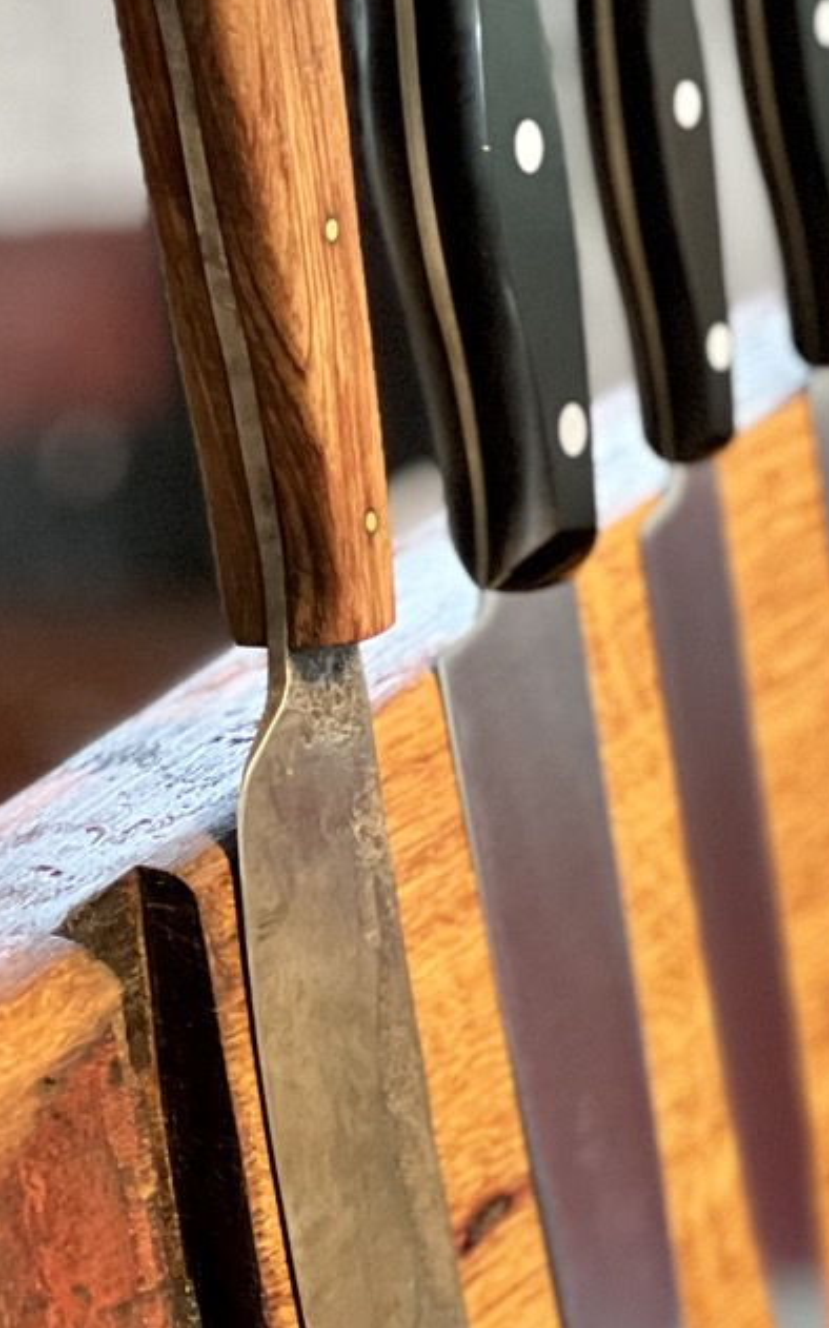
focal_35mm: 207
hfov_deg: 6.3
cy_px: 1212
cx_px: 303
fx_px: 7488
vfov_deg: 10.1
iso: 400
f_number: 2.8
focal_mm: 9
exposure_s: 1/25
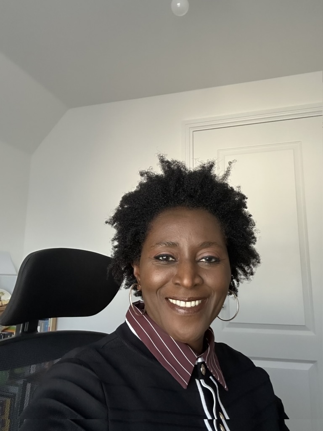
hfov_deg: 46.8
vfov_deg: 60.0
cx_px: 162
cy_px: 216
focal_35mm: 30
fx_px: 373
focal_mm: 2.69
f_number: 1.9
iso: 250
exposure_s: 1/60
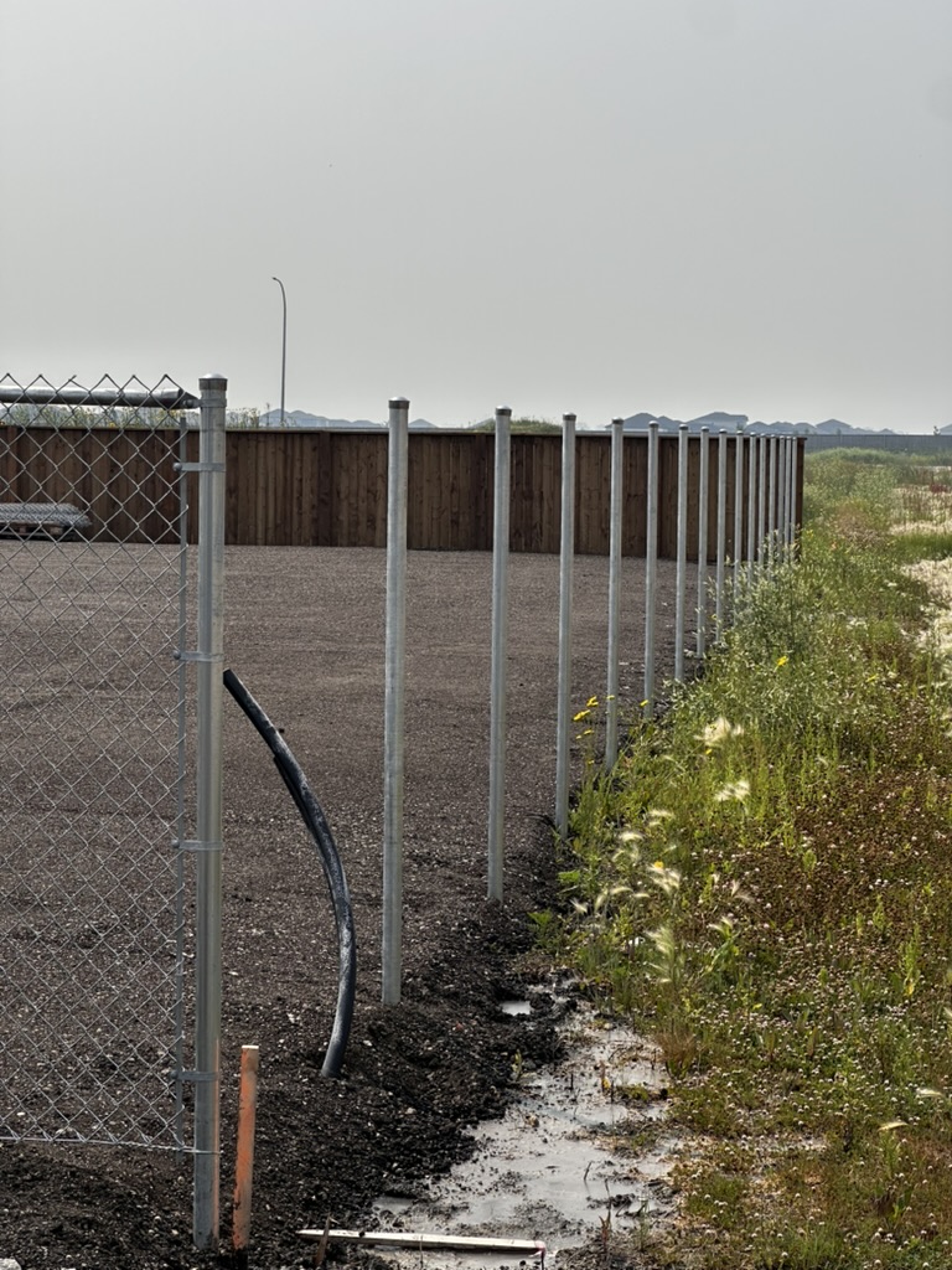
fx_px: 2824
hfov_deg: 19.1
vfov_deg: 25.3
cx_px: 476
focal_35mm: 77
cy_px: 635
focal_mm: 9
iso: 32
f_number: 2.8
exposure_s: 1/1376
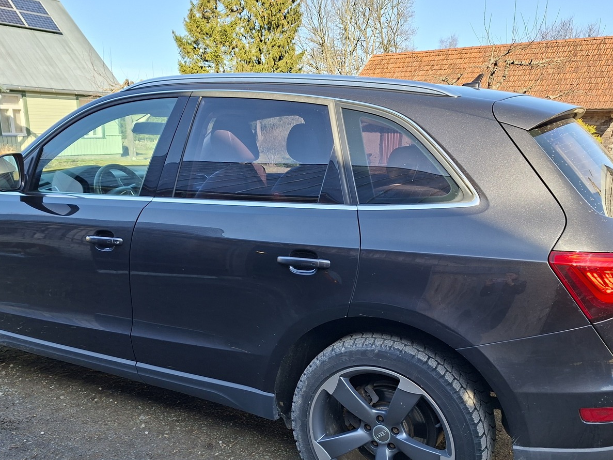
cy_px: 303
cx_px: 277
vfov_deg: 44.8
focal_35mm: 31
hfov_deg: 58.2
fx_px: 549
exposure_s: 1/305
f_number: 1.8
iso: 50
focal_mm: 5.54
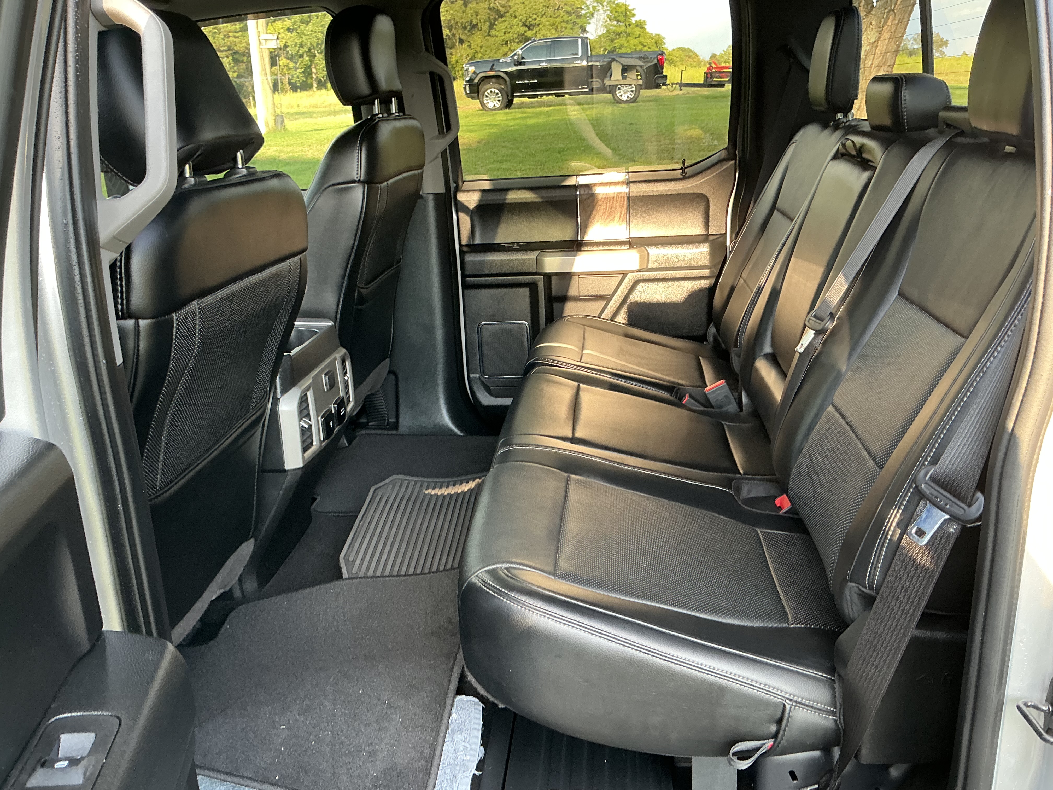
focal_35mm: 28
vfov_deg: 49.7
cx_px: 526
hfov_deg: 63.4
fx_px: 852
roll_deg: +0.6
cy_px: 395
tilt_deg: -17.1
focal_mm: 3
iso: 64
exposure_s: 1/73
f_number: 1.8
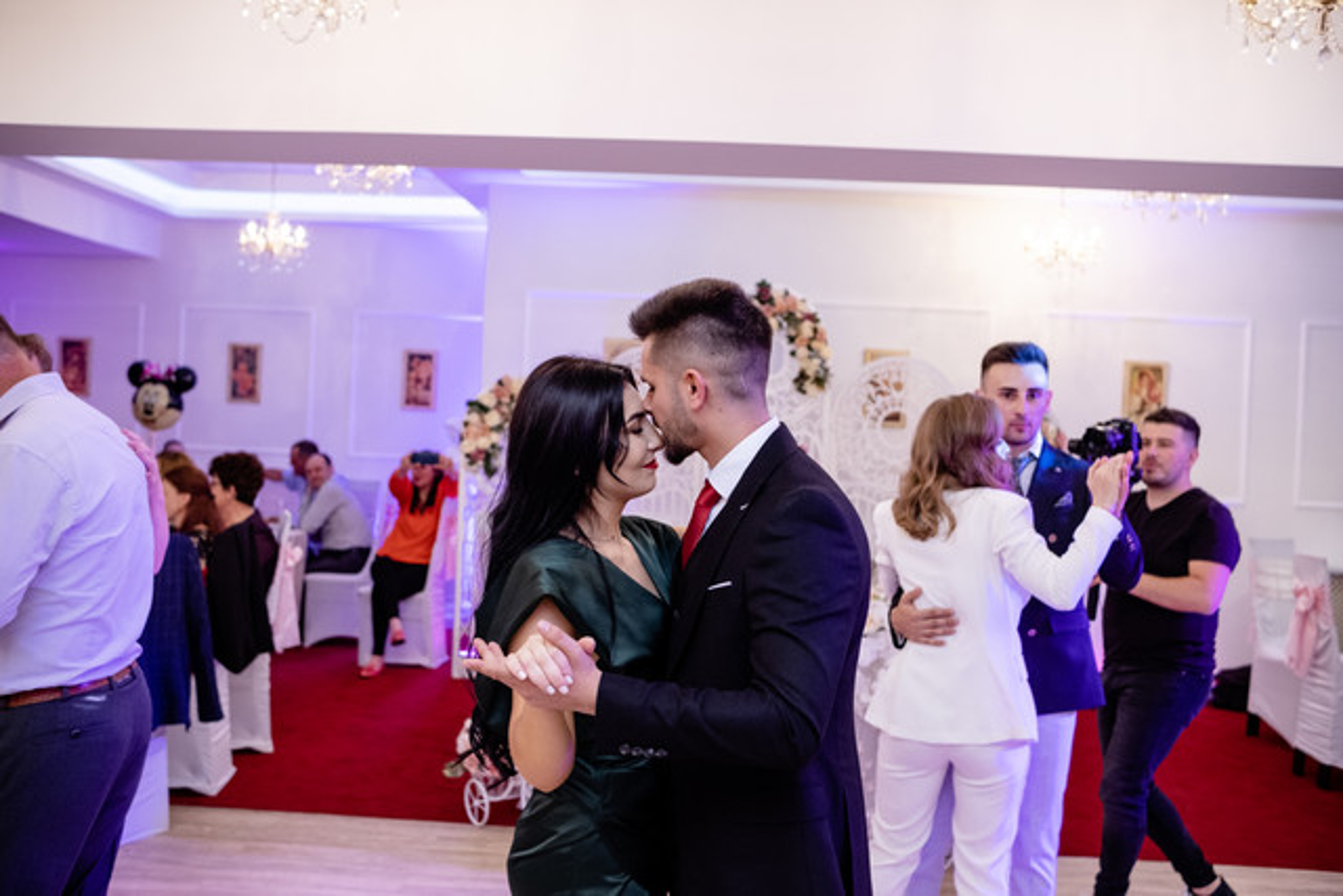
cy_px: 448
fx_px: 1306
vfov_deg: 37.9
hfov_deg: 54.4
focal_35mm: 35
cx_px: 672
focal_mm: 23
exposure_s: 1/200
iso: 800
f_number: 2.5
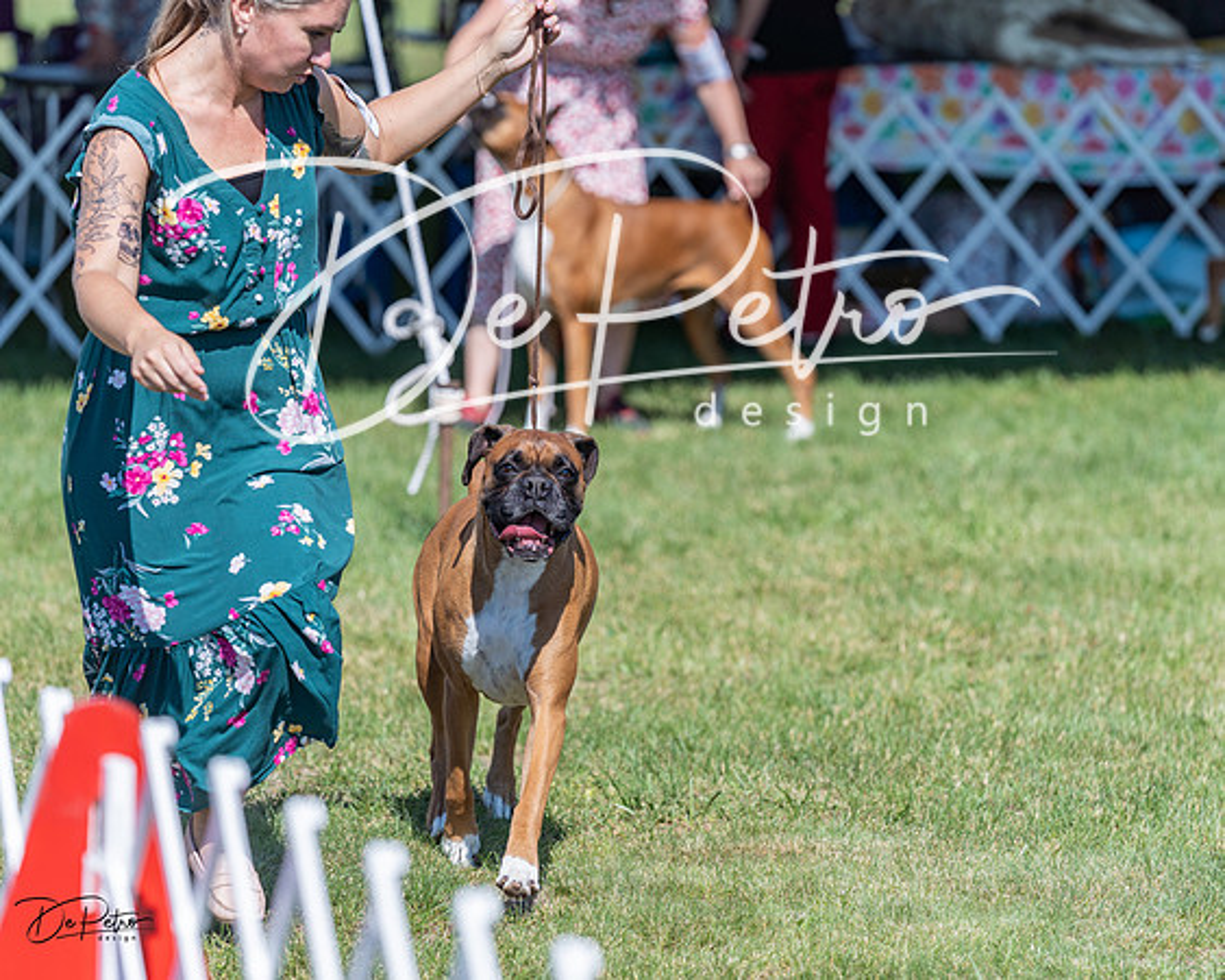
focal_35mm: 213
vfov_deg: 7.3
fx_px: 7714
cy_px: 490
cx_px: 612
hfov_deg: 9.1
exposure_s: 1/1000
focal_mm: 189
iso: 100
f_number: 4
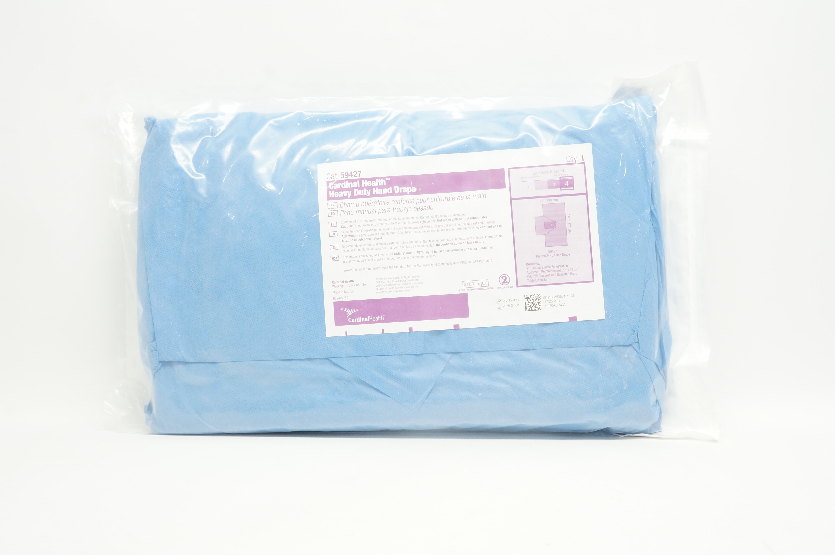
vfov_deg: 32.9
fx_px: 938
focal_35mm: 40
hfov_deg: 48.0
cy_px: 278
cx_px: 418
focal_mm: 27
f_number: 11
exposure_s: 1/10
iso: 400
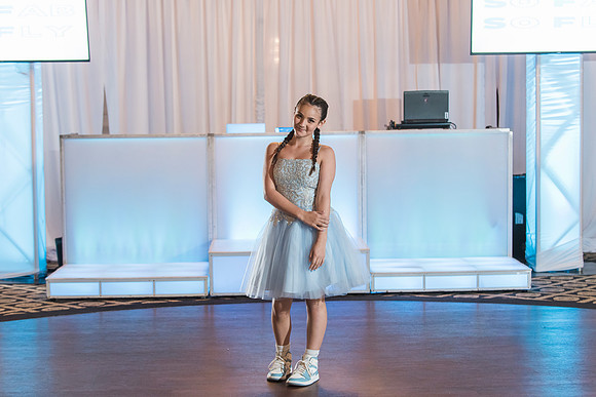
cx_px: 297
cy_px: 198
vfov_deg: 18.4
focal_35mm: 74
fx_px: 1225
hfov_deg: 27.3
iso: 1600
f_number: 4
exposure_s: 1/80
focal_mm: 70
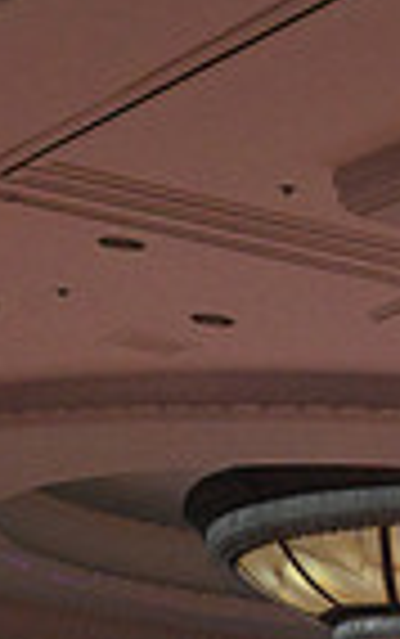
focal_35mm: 200
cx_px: 640
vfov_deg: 9.7
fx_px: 3481
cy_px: 1292
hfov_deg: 6.5
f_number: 6.3
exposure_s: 1/400
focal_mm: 48
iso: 6400
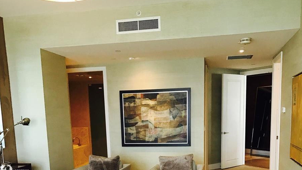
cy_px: 171
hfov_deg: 49.4
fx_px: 328
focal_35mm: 41
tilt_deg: -10.2
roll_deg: +1.4
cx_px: 151
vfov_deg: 27.3
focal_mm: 3.99
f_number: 1.8
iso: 32
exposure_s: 1/30
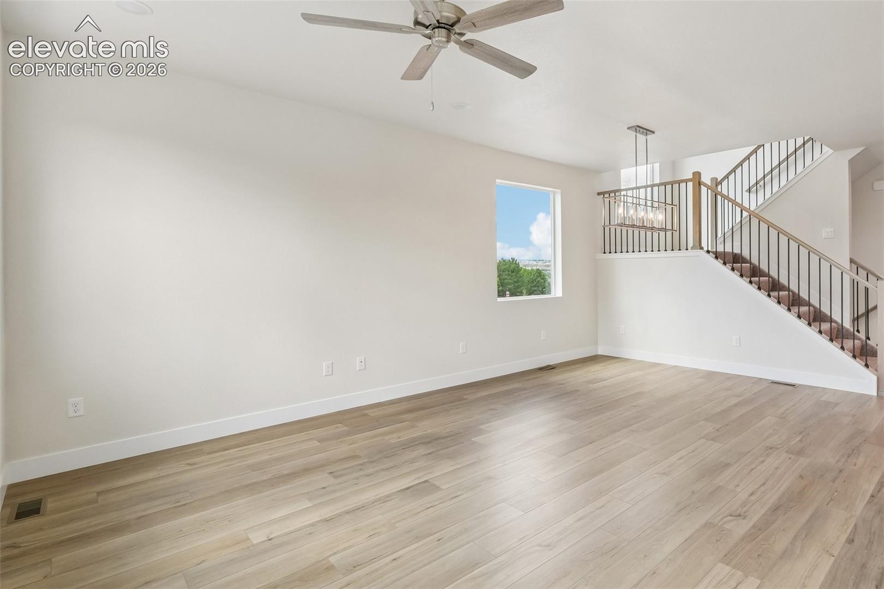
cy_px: 294
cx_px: 442
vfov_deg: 77.3
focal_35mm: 15
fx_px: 368
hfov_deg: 100.4
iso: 800
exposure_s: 1/40
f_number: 8
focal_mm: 10
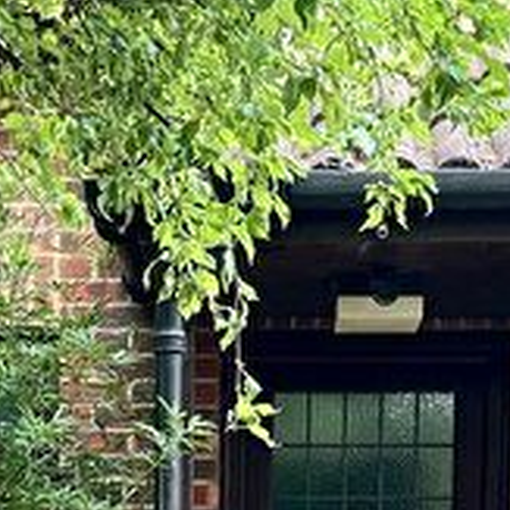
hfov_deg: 16.4
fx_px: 1767
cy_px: 737
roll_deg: -0.1
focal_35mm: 106
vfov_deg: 15.3
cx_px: 185
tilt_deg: -0.5
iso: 80
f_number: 1.8
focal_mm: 3.99
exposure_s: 1/77
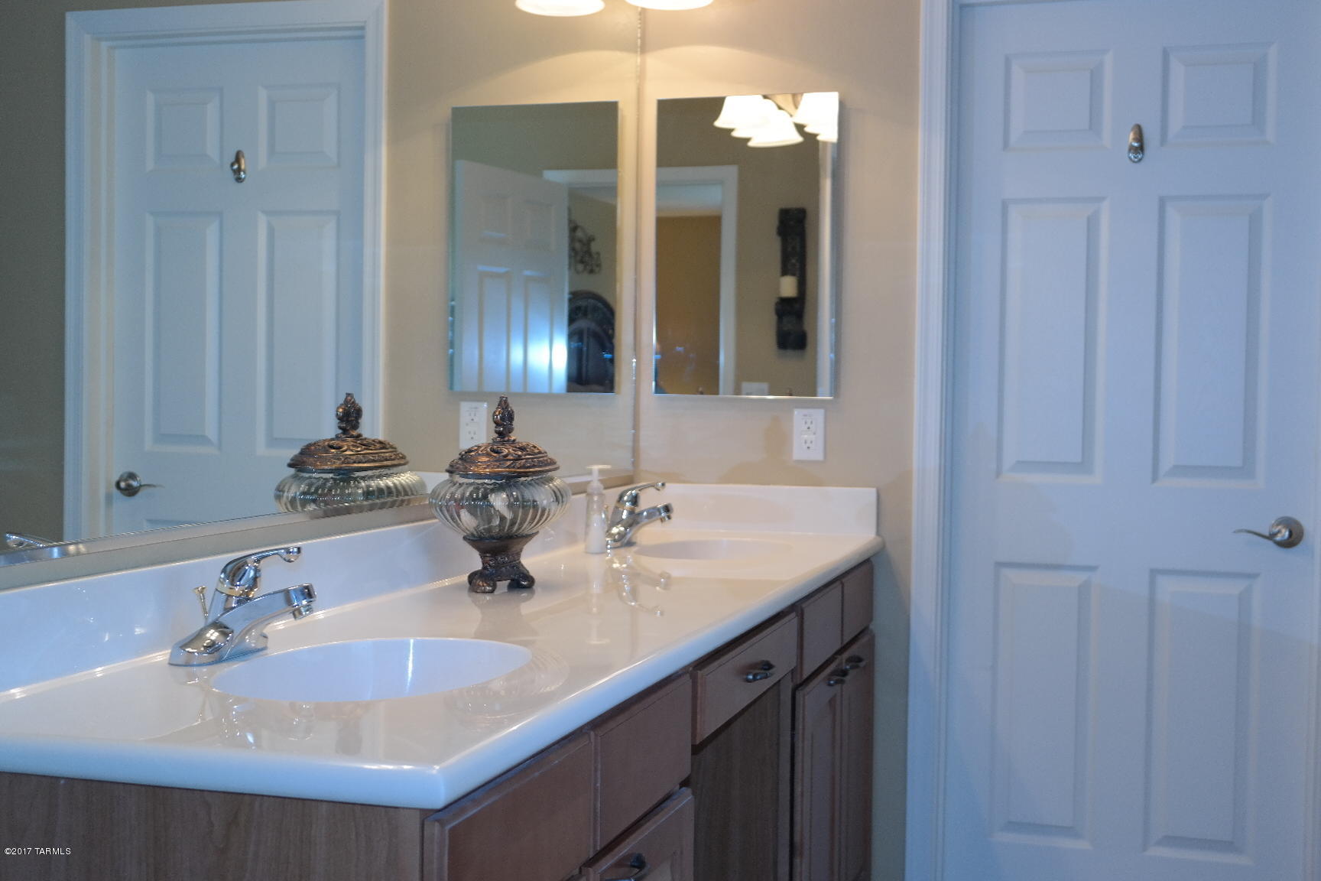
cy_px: 440
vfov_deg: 31.2
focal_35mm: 43
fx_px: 1578
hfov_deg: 45.4
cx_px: 660
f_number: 4
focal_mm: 28
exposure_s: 1/50
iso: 400
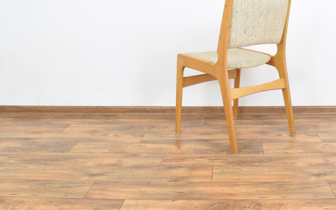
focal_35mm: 47
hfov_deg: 41.7
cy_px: 46
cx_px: 242
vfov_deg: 27.0
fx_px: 430
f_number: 22
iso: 100
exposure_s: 5
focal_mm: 20
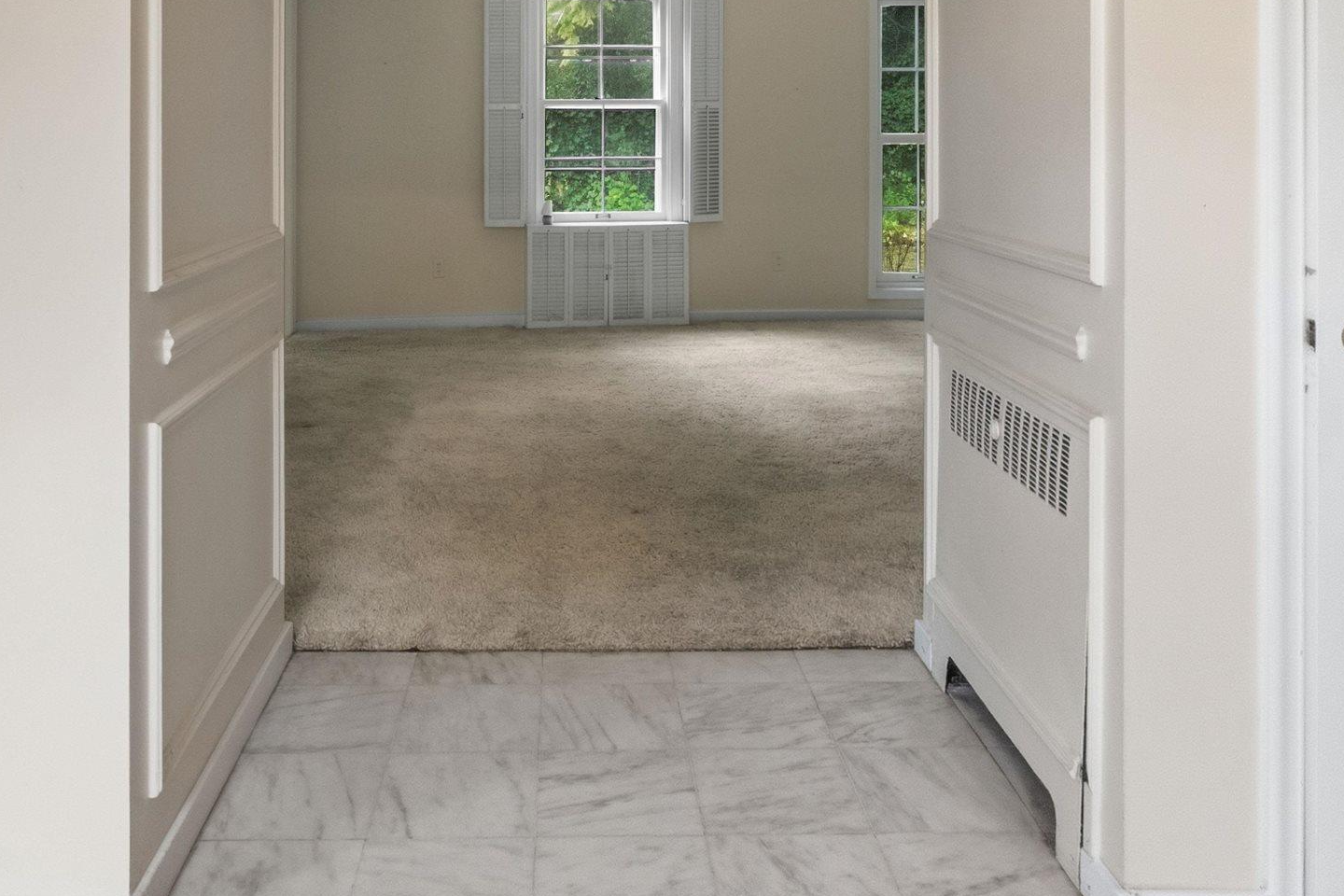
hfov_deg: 58.7
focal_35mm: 32
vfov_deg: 39.5
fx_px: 1195
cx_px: 698
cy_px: 183
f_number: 8
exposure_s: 1/8
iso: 800
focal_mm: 10
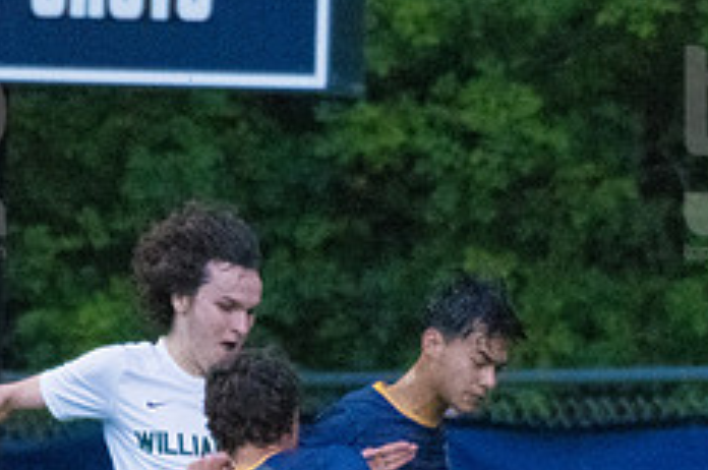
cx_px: 345
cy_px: 574
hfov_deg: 1.4
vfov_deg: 0.9
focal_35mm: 1465
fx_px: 28771
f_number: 5.6
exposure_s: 1/2000
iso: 6400
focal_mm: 390
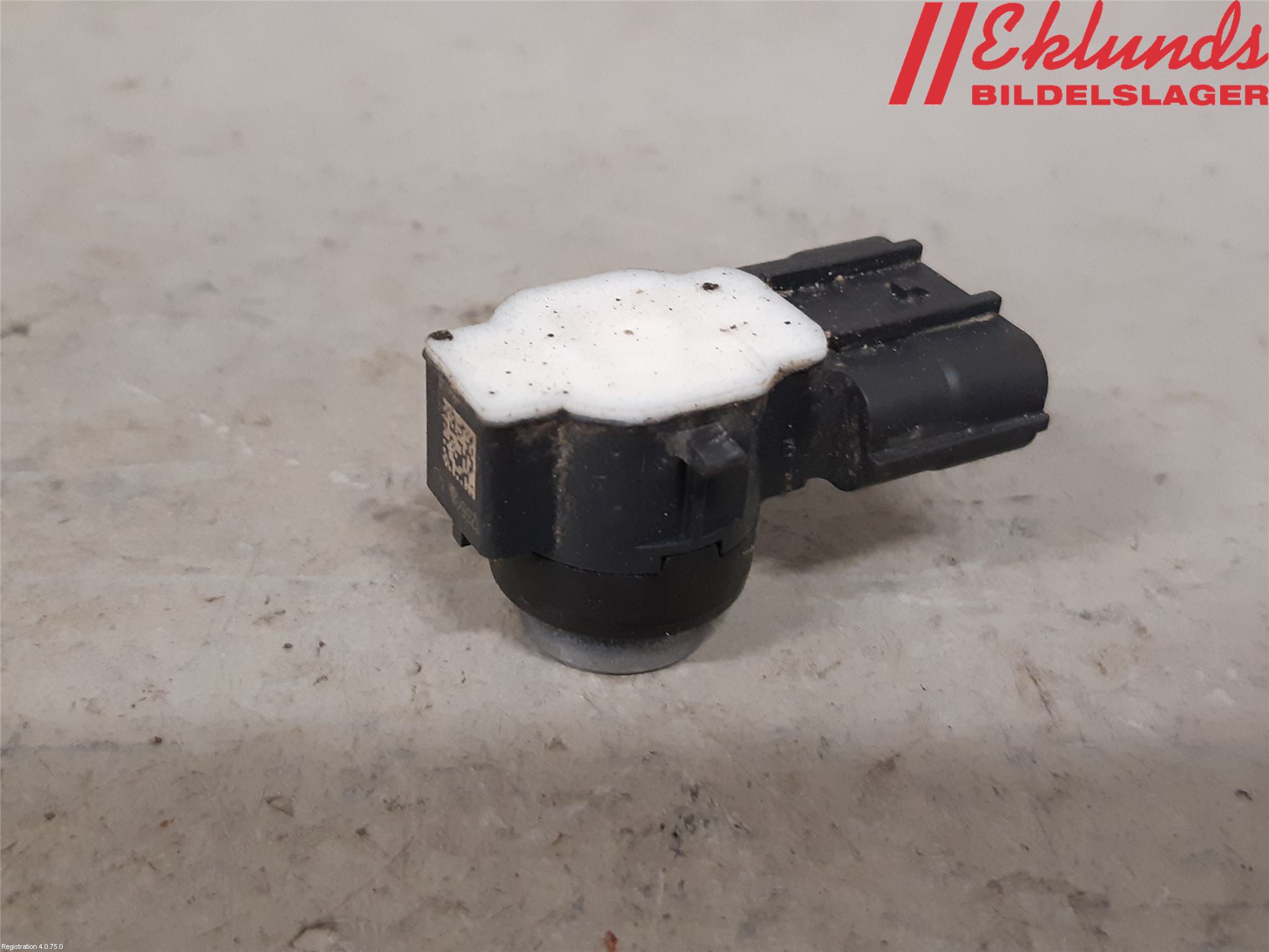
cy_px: 476
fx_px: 953
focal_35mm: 26
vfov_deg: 53.1
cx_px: 634
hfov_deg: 67.3
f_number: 1.7
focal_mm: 3.93
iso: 250
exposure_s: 1/50
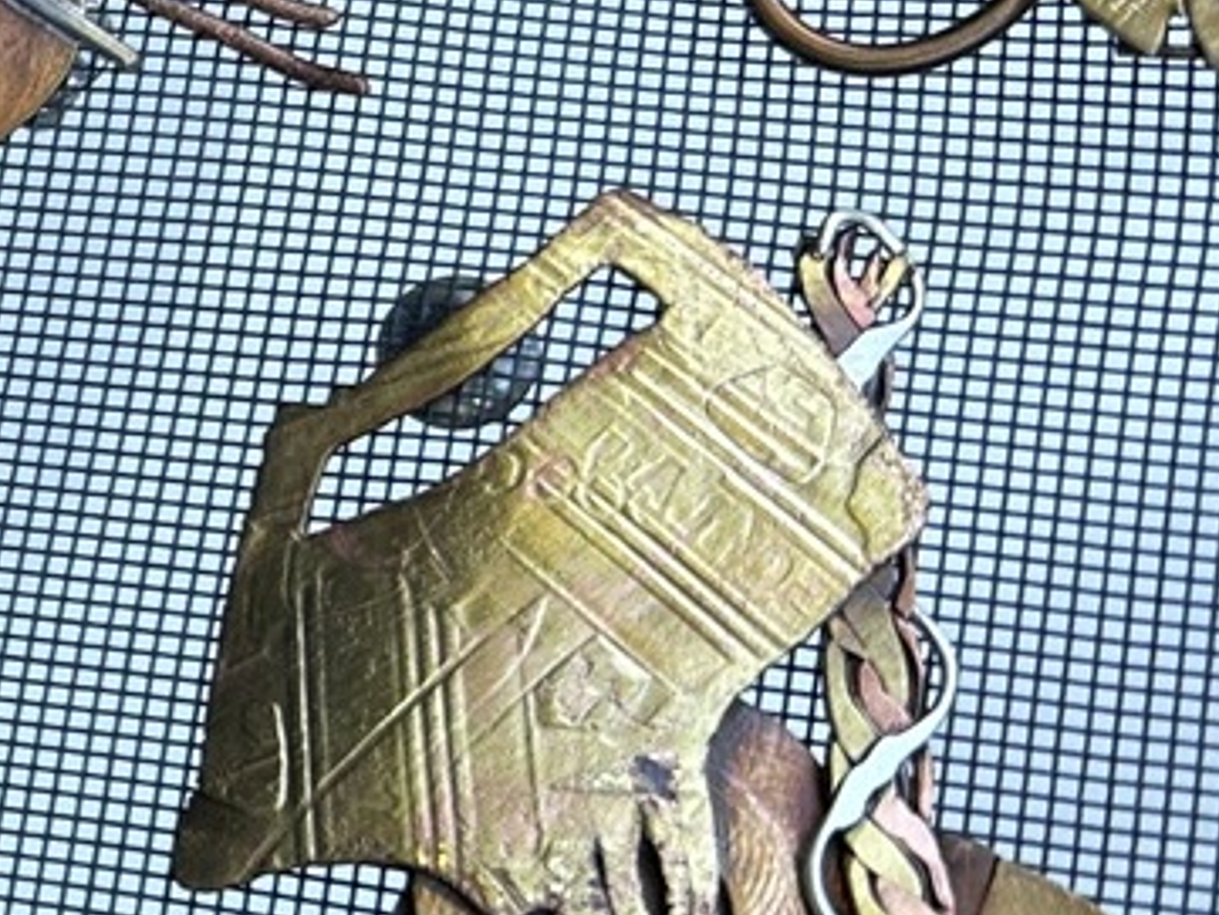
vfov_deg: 15.4
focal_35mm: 96
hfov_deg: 18.7
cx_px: -444
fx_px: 3382
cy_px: 388
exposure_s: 1/259
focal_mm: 5.7
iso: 40
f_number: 1.5
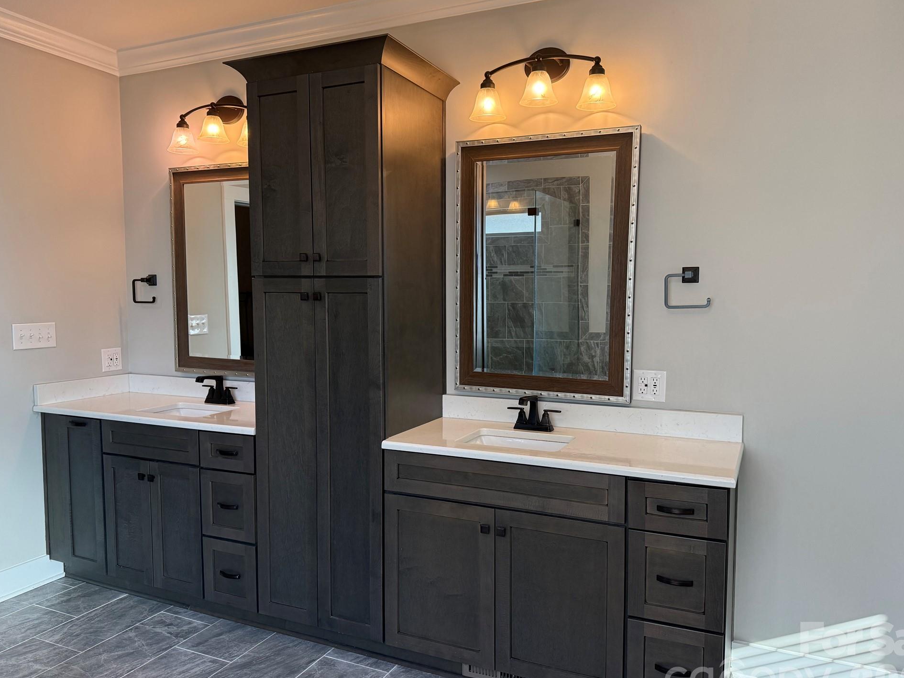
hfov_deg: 67.3
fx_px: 679
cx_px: 463
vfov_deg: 53.1
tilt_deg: -5.1
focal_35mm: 26
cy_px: 349
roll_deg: -0.4
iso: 200
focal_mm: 6.76
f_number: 1.78
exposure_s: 1/160
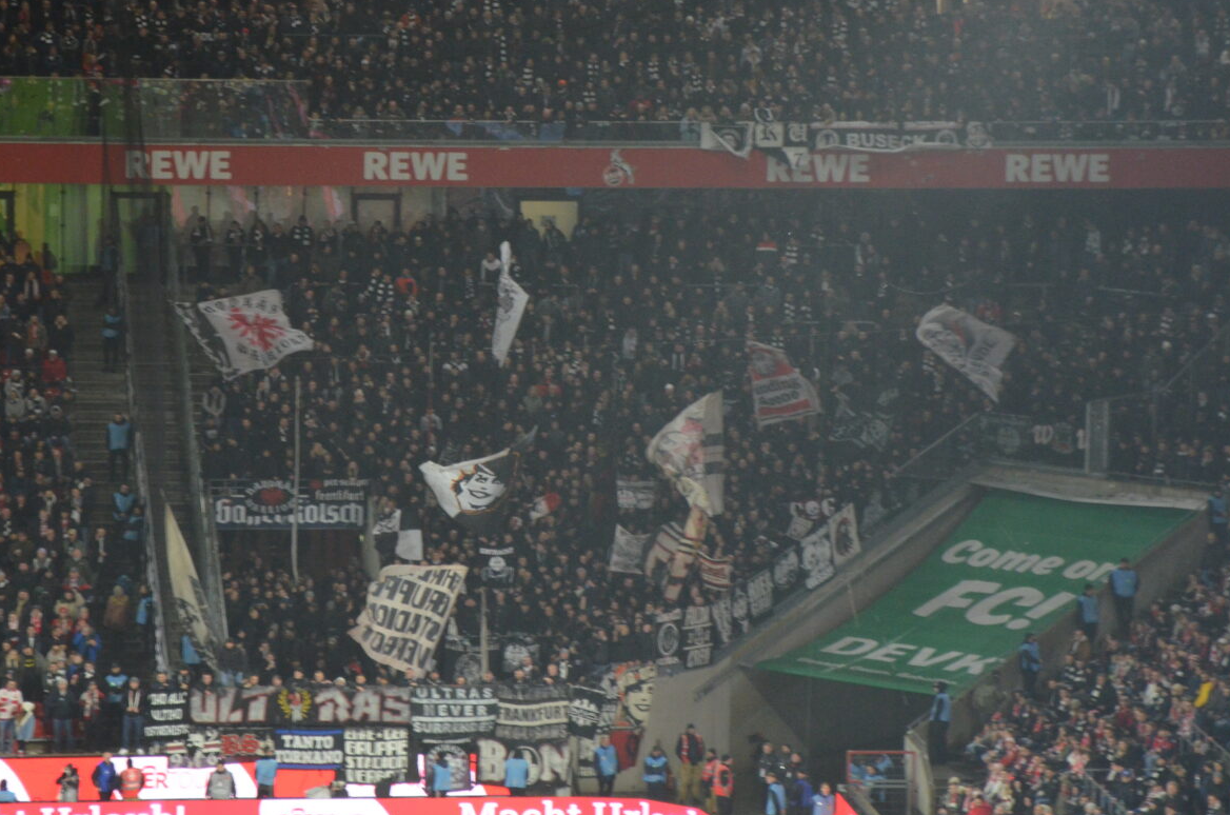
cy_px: 307
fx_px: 7355
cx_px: 551
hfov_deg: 9.6
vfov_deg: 6.3
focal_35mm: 216
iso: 1600
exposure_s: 1/125
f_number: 5.6
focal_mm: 105
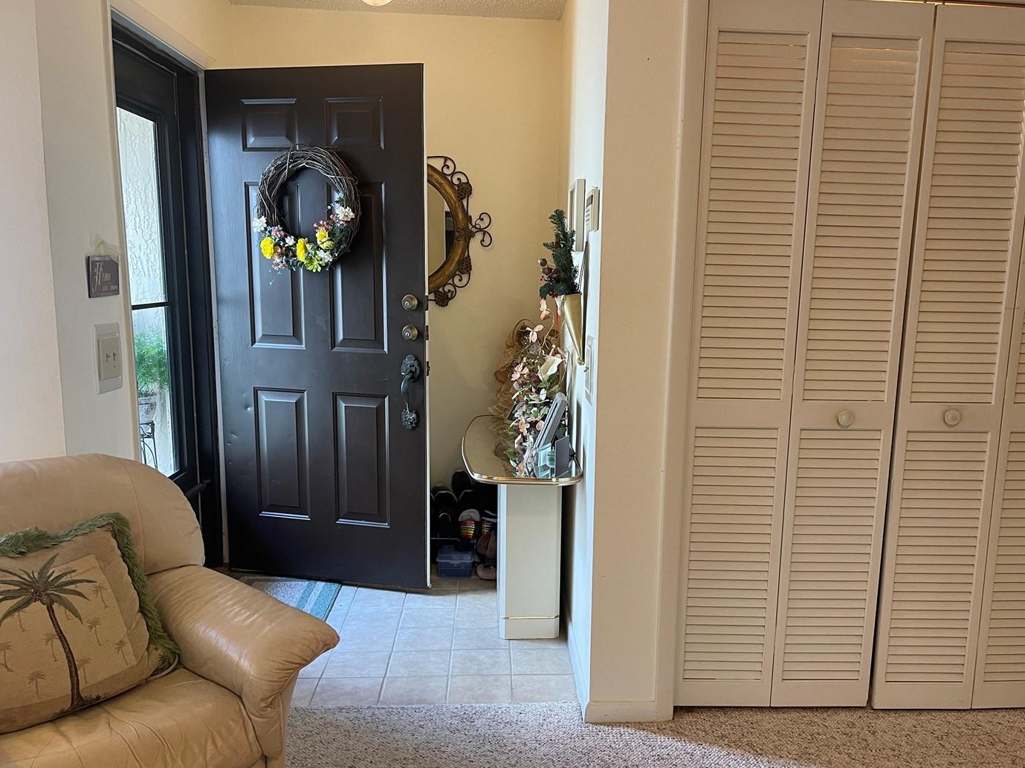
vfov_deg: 48.1
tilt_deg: -12.7
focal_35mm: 29
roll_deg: -1.4
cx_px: 552
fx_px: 859
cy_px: 426
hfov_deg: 61.6
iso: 200
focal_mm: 5.1
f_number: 1.6
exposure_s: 1/60
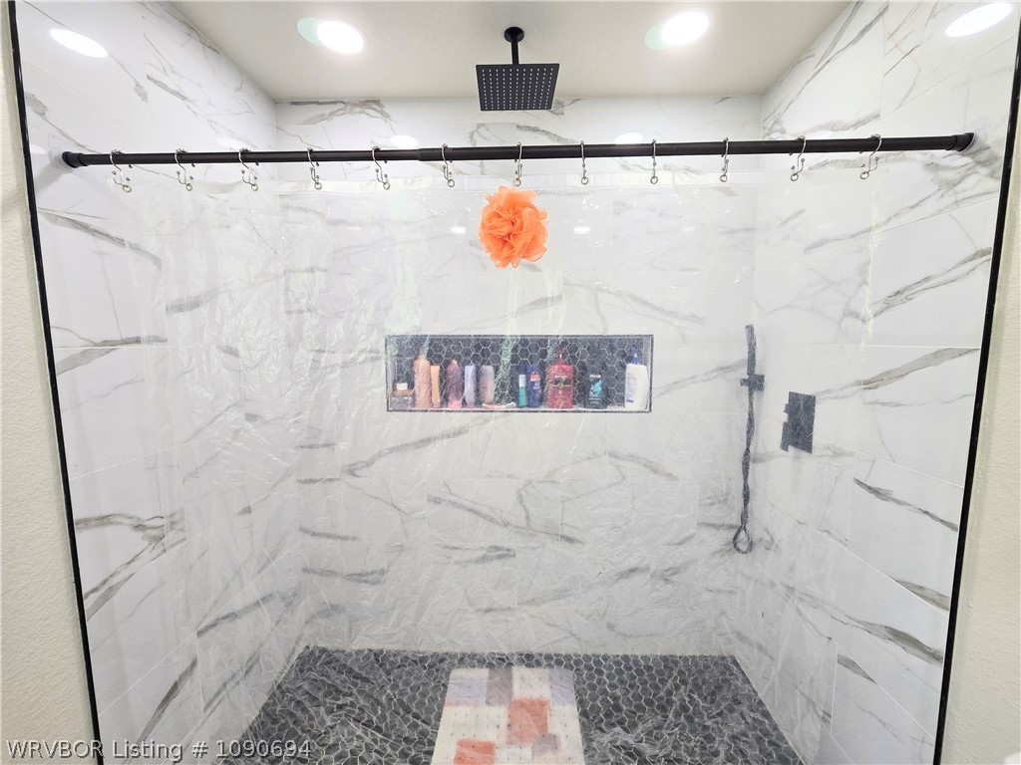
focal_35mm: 13
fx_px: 383
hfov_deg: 106.2
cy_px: 382
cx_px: 510
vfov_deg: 89.9
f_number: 2.2
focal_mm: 2.2
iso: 80
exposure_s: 1/60
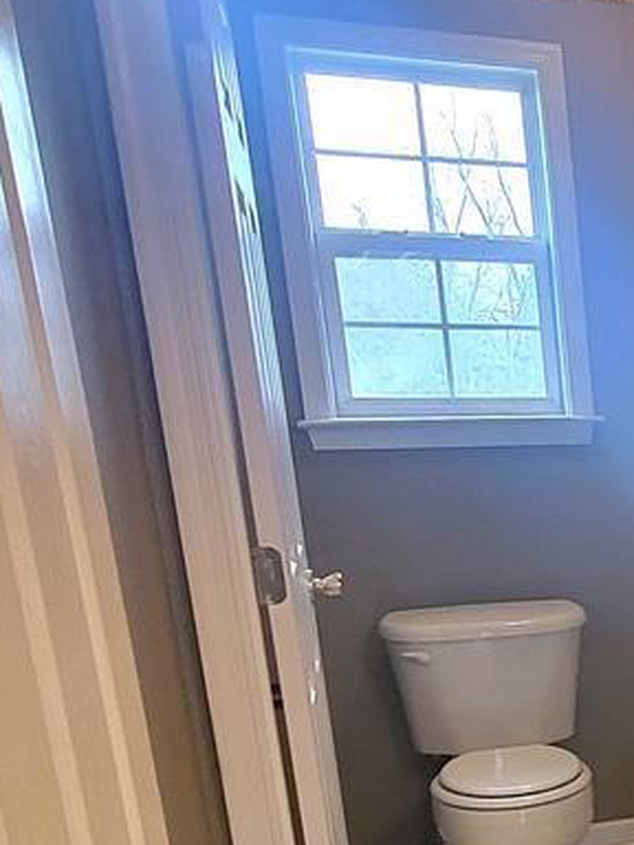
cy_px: 761
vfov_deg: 34.7
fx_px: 1270
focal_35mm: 52
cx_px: 1024
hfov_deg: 21.8
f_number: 2.2
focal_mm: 1.74
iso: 250
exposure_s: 1/60.2
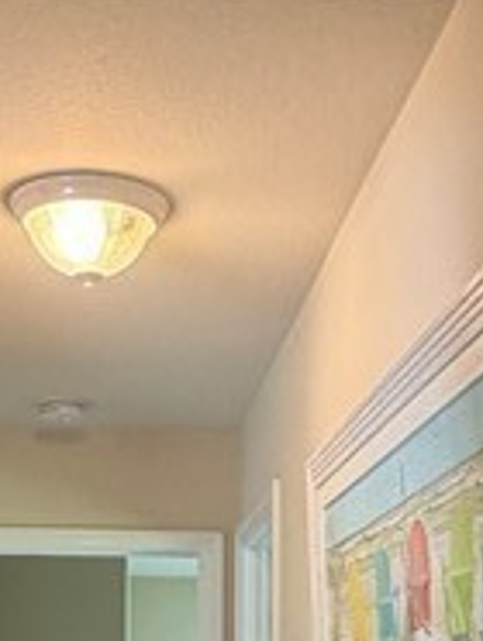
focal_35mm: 77
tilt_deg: +1.8
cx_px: 221
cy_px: 727
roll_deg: -0.4
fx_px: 1429
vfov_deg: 23.5
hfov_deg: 19.2
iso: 160
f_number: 2.2
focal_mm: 2.22
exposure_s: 1/60
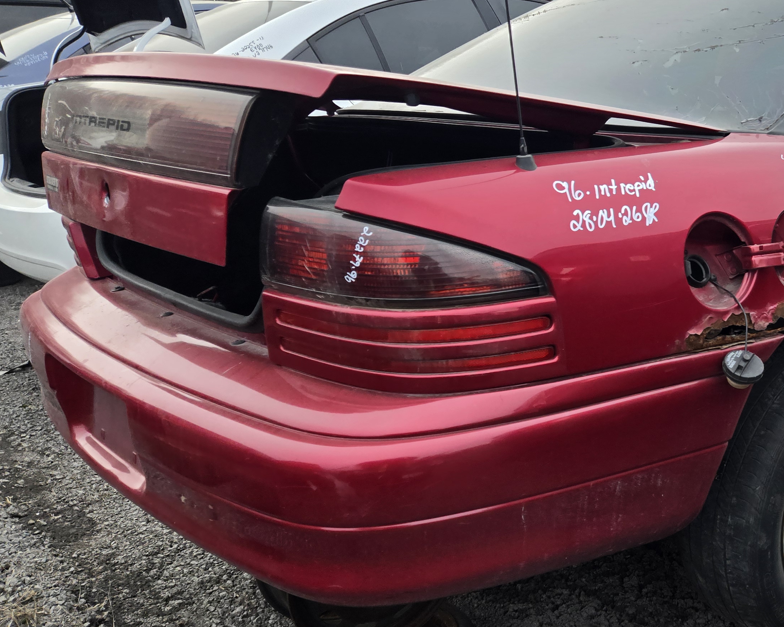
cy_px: 336
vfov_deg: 36.5
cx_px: 667
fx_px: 951
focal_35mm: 41
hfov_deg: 42.0
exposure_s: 1/180
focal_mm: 5.4
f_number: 1.8
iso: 80
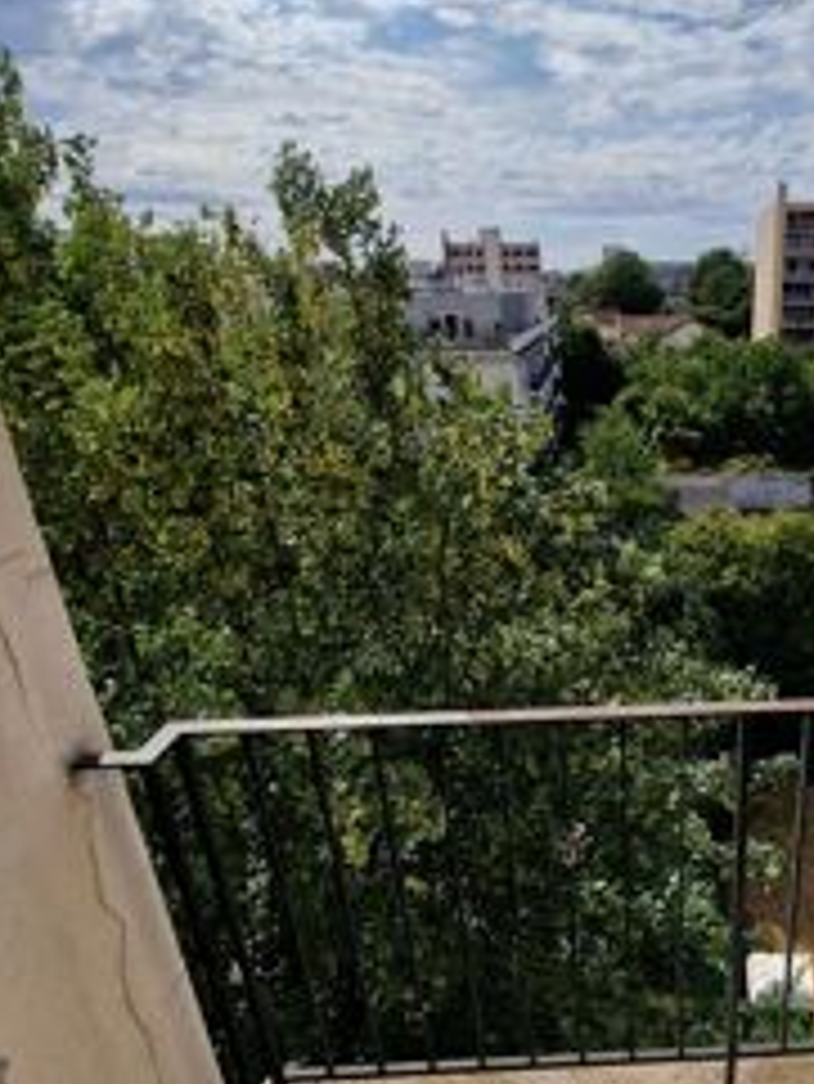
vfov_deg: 73.2
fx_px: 720
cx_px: 639
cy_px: 641
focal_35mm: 23
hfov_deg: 55.2
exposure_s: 1/4368
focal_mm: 2.2
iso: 50
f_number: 2.2
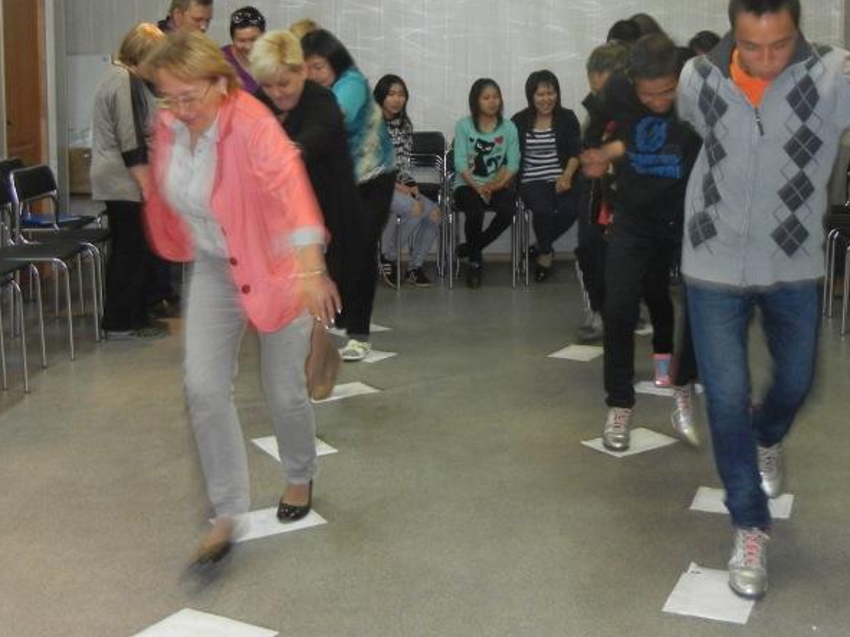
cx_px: 534
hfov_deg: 36.6
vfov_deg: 27.6
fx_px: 1277
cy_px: 155
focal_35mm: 52
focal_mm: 5.4
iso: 359
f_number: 3.5
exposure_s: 1/30
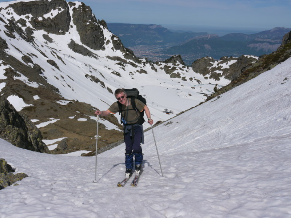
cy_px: 109
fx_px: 303
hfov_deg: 51.4
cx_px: 146
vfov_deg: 39.7
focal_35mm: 36
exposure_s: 1/640
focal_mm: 18
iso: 100
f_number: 11
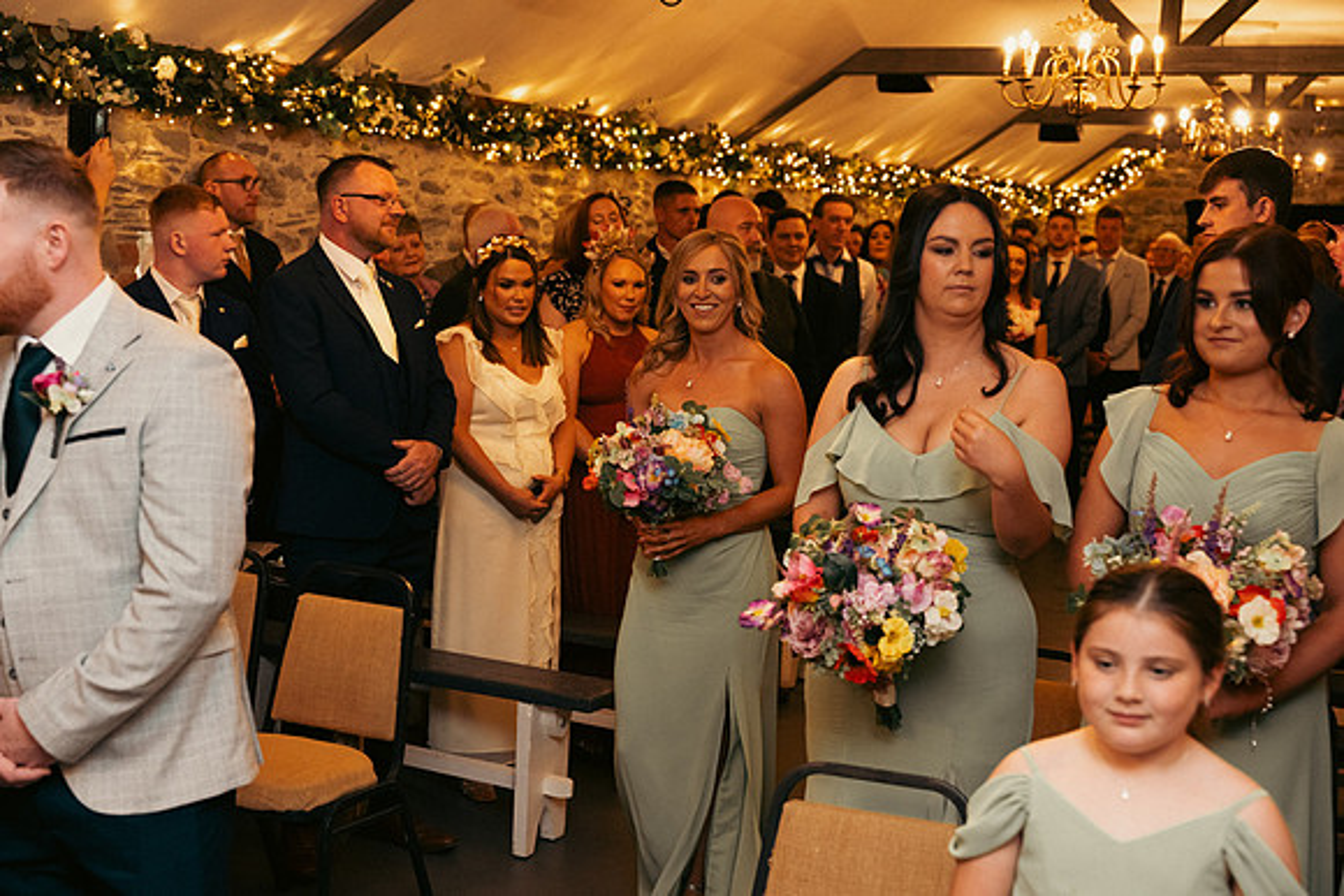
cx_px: 672
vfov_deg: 29.3
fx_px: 1718
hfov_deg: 42.7
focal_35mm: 46
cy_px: 448
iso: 2500
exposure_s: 1/160
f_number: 3.5
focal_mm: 46
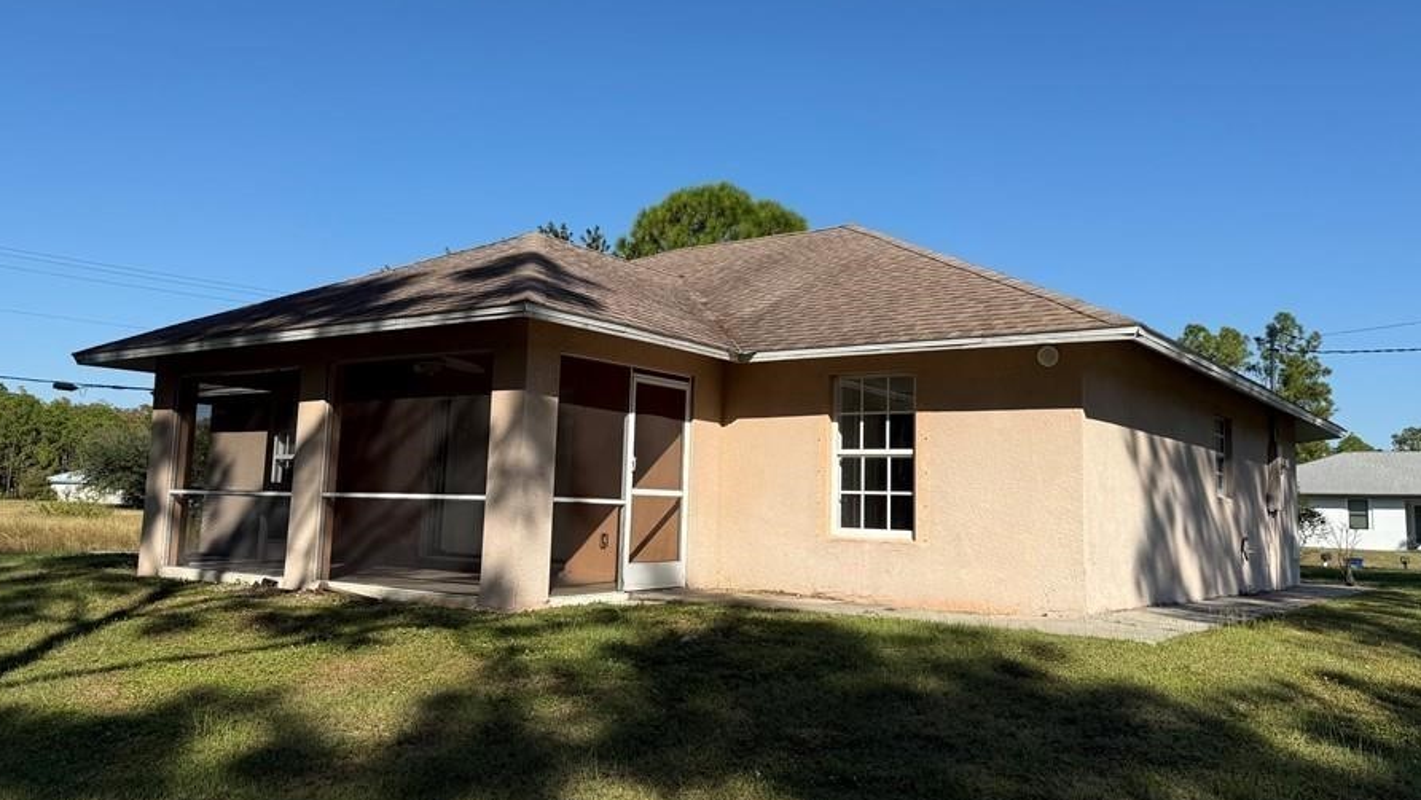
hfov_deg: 64.3
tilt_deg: +7.8
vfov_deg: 38.9
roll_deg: -2.0
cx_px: 688
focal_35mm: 30
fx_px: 1131
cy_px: 365
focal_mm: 6.76
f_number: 1.78
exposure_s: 1/4975
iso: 80
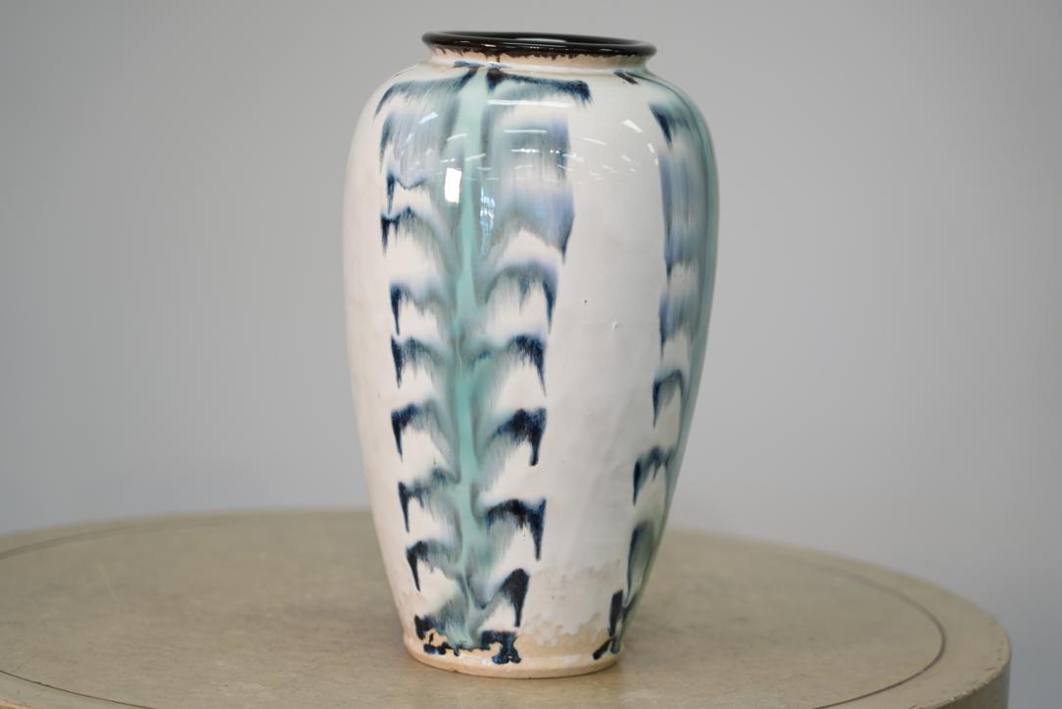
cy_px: 354
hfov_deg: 19.5
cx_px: 531
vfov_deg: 13.0
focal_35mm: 105
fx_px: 3098
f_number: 4
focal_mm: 105
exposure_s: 1/125
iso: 800
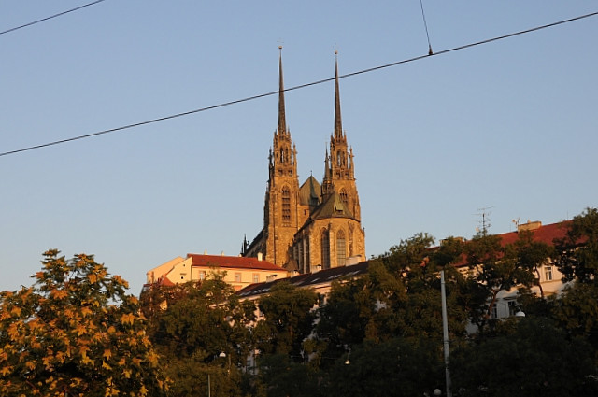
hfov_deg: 37.9
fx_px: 871
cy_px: 198
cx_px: 299
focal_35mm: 52
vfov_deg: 25.7
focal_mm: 35
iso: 200
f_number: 8
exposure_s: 1/250
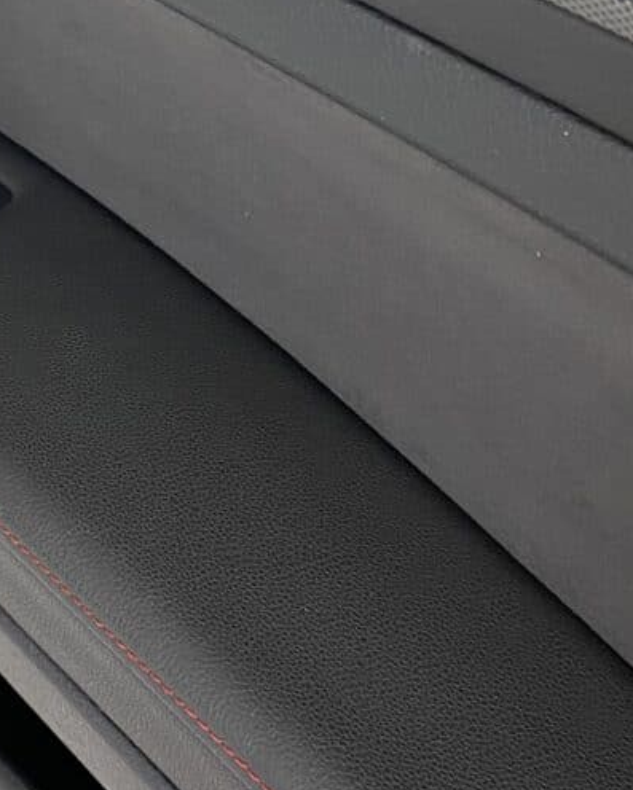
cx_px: -56
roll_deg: +2.1
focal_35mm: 75
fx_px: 1756
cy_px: 2
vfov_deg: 24.3
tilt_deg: -35.0
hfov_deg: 19.6
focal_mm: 4.25
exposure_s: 1/50
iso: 80
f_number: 1.8
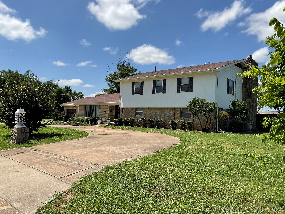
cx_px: 142
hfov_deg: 61.7
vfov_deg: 48.2
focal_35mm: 29
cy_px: 107
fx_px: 239
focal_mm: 3
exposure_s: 1/2427
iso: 16
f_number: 1.8
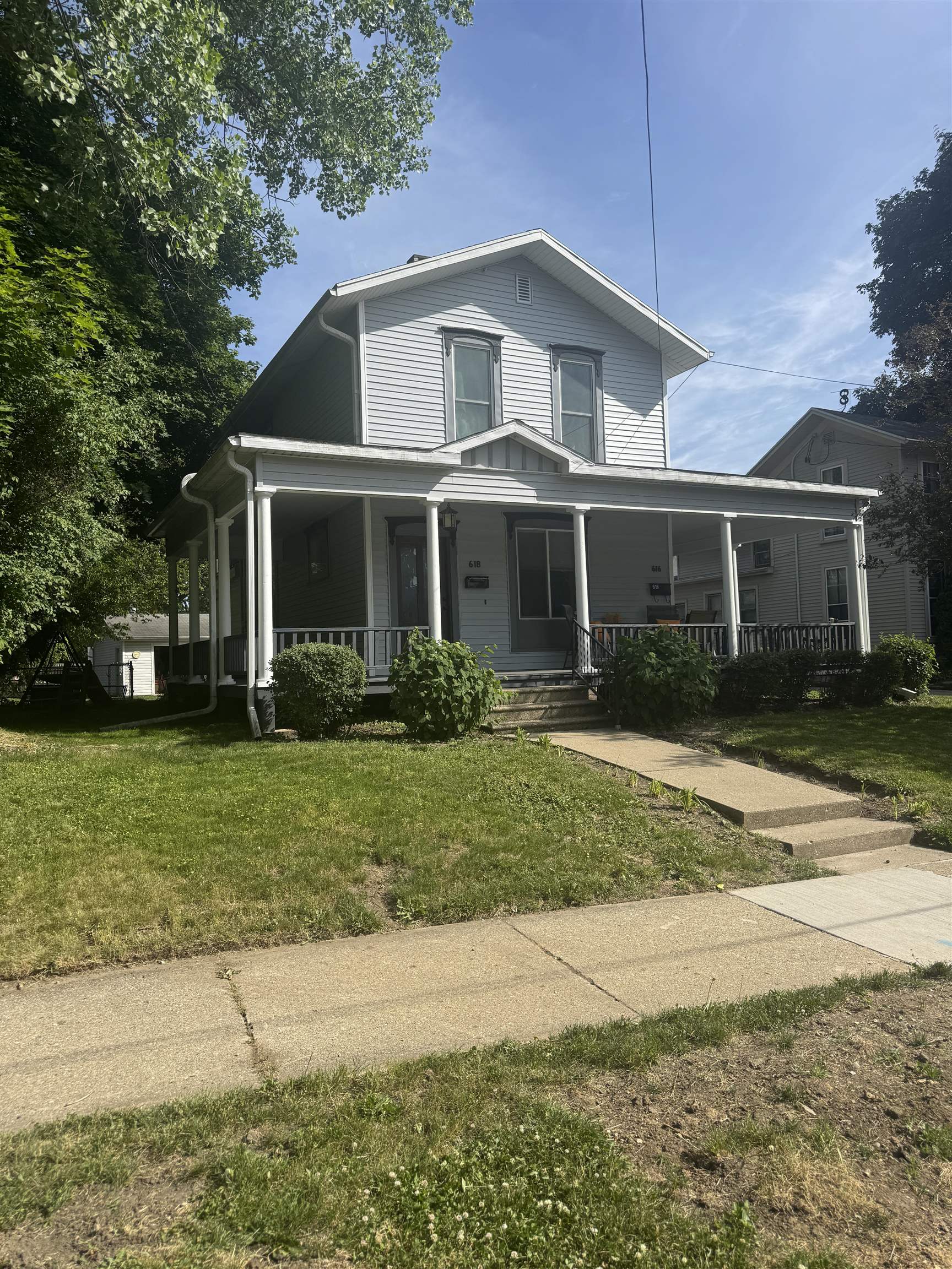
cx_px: 476
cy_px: 634
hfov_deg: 56.8
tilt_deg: +1.0
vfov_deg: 71.6
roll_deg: +1.1
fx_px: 880
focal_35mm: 24
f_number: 1.78
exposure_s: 1/4049
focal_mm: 6.76
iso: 80
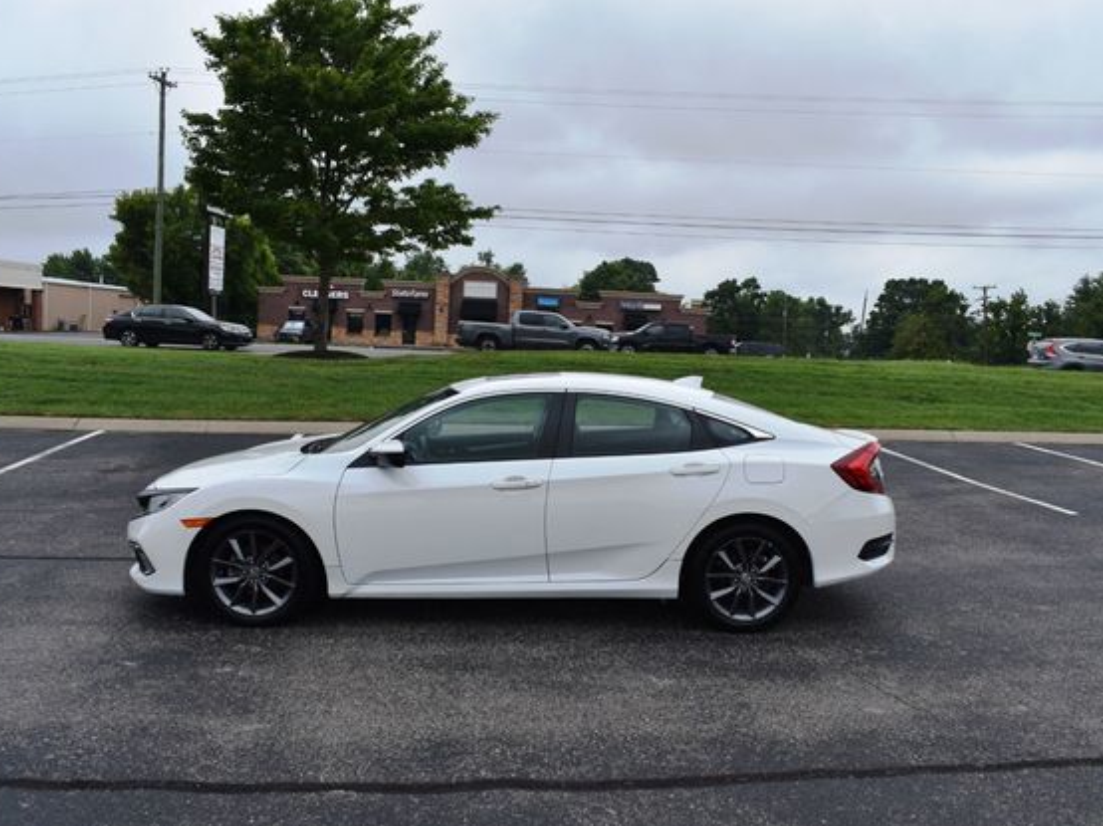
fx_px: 956
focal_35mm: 30
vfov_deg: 46.8
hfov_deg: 60.0
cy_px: 420
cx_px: 575
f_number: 8
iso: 140
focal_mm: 18
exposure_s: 1/250
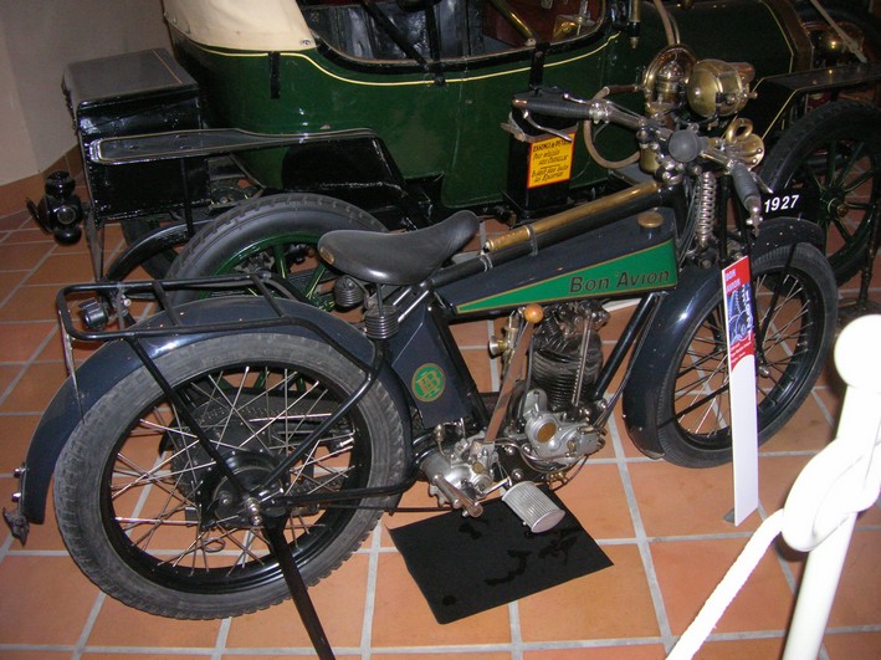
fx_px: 865
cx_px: 440
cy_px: 330
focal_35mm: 34
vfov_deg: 41.8
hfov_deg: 54.0
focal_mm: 5.7
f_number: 2.9
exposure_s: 1/60.1
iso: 200
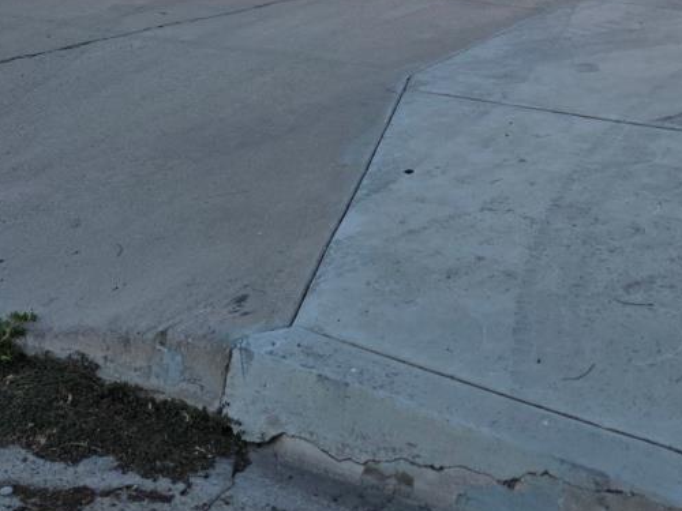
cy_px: -144
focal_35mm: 69
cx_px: 468
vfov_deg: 19.7
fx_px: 1359
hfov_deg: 27.9
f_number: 1.7
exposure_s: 1/2572
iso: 80
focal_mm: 6.3
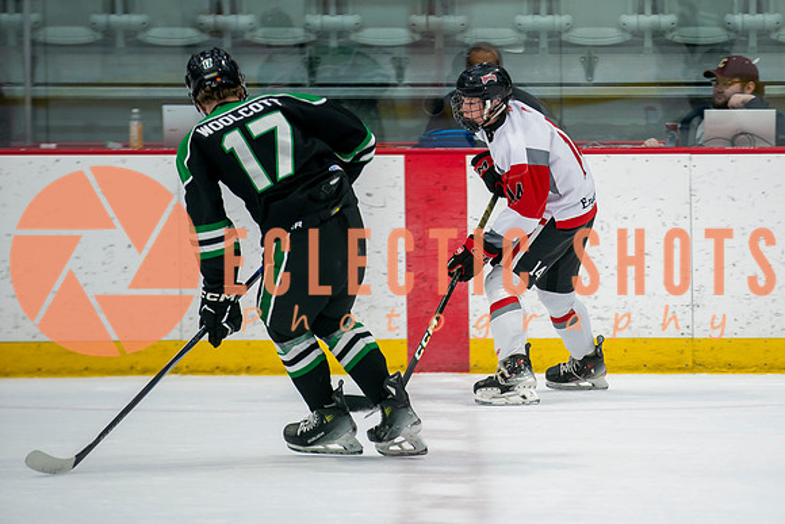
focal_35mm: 298
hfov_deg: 6.9
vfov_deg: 4.6
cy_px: 224
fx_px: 6490
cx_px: 579
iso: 800
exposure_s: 1/640
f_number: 2.8
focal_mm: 200
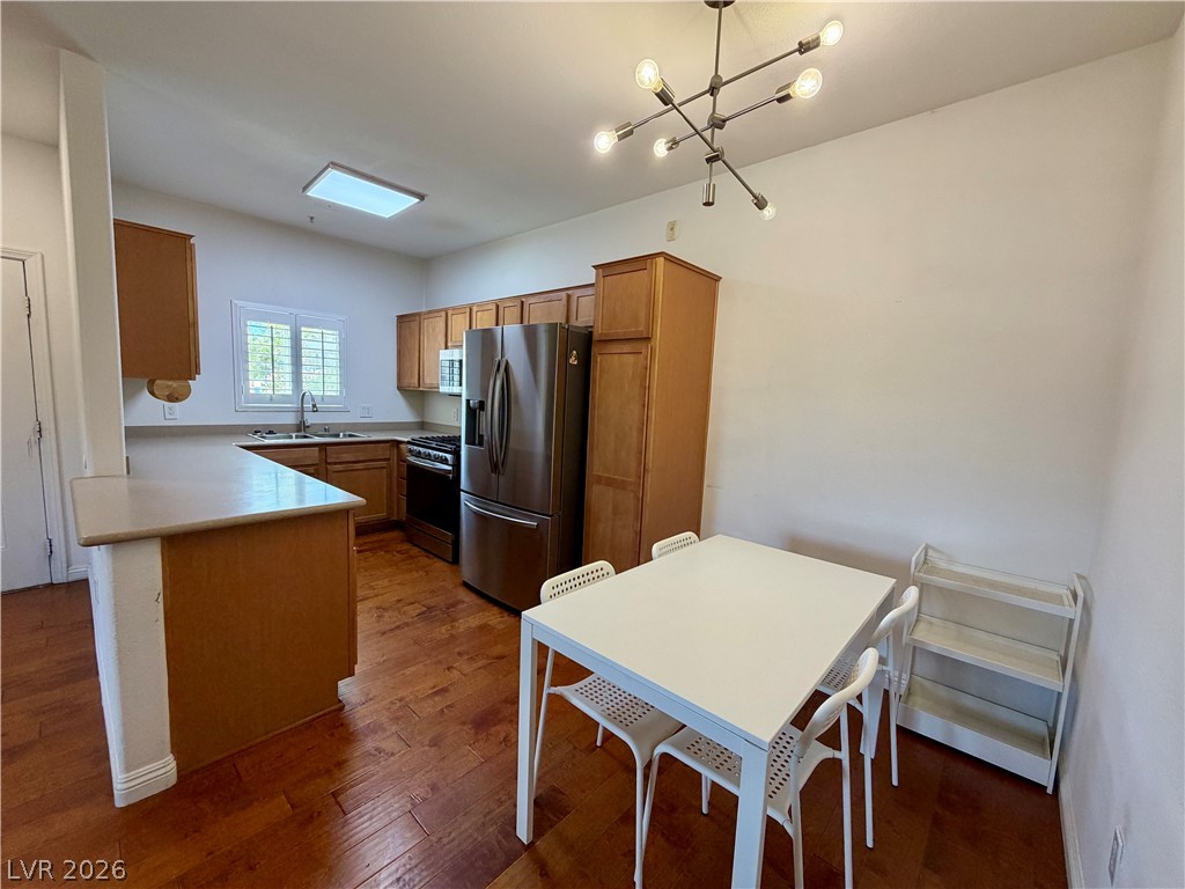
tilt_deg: -6.5
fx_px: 479
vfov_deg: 85.7
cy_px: 444
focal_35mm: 14
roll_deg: -3.0
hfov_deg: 102.1
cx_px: 592
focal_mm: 2.22
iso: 200
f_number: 2.2
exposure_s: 1/120
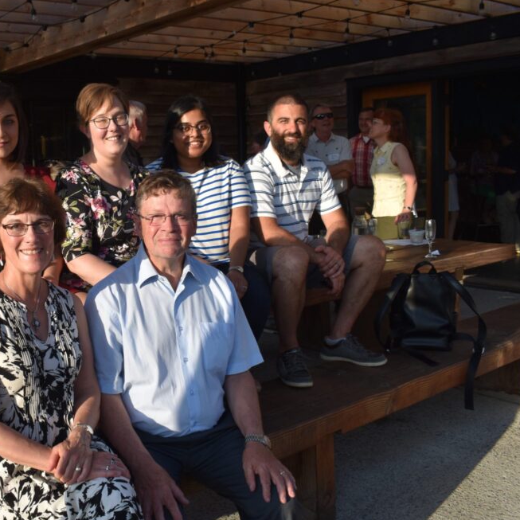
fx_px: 680
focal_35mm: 40
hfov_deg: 40.7
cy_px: 252
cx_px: 130
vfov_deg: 41.9
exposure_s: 1/250
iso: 200
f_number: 8
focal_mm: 20
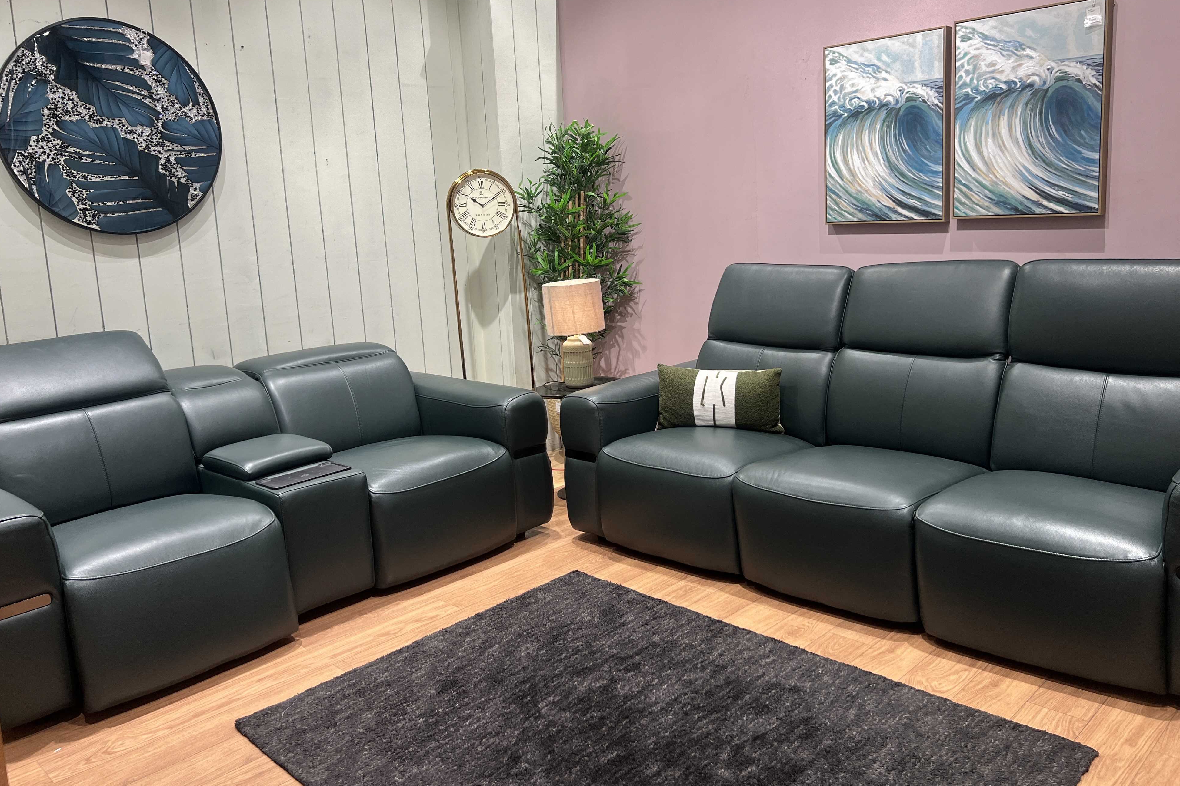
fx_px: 918
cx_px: 603
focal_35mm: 28
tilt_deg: -8.4
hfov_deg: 65.5
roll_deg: +3.6
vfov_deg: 46.3
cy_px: 342
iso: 64
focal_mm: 5.7
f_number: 1.5
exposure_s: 1/100
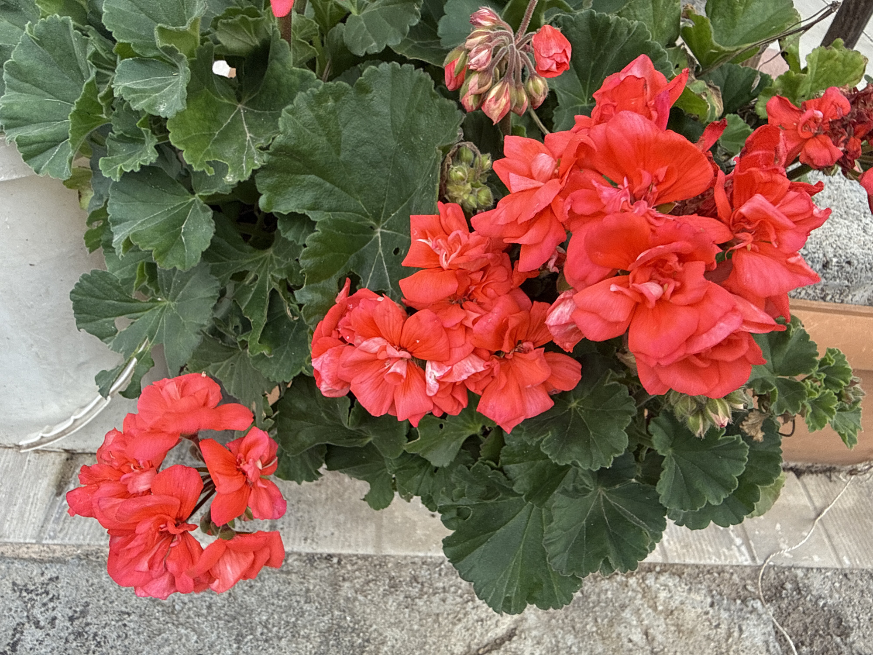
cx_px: 436
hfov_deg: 69.4
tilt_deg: -43.2
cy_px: 328
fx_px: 630
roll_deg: -11.8
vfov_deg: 54.9
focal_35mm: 25
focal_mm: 2.22
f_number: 2.2
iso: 50
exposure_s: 1/99
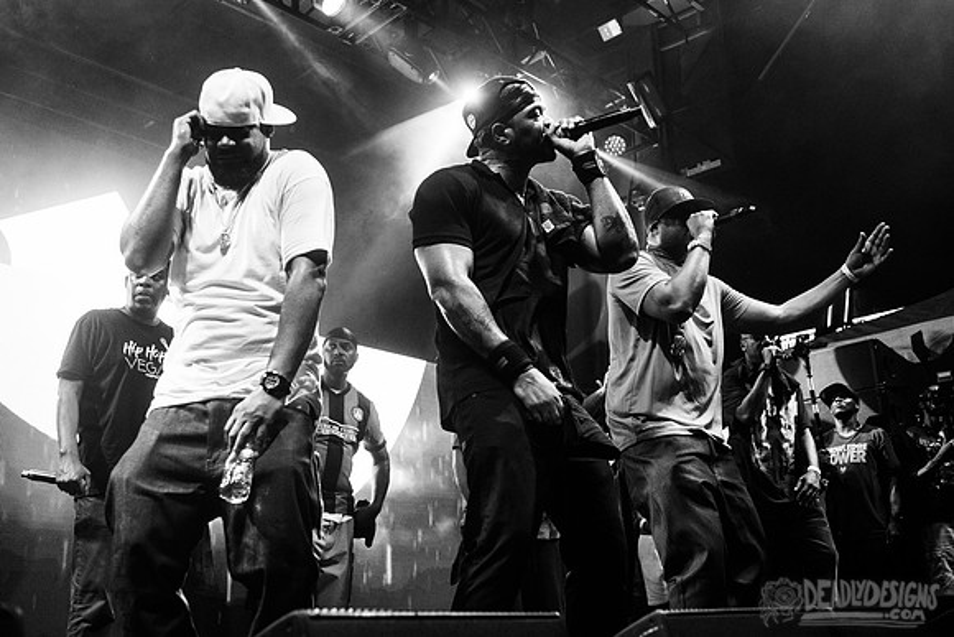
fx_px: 1018
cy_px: 288
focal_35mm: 38
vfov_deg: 34.7
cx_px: 477
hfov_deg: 50.2
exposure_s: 1/250
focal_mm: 35
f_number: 3.5
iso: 2000
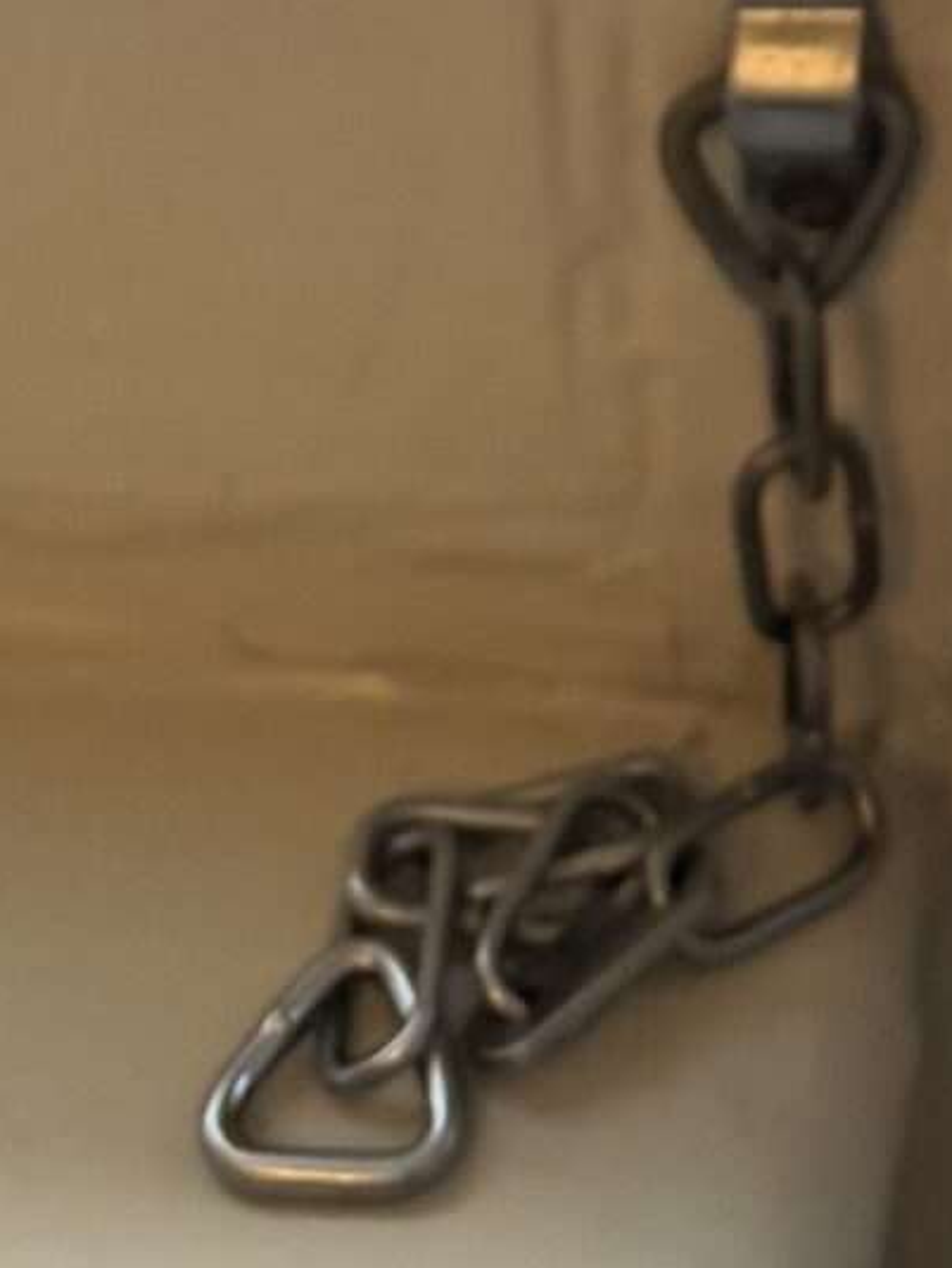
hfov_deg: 12.4
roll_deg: -0.9
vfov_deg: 13.3
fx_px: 4214
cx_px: 1360
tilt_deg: -22.7
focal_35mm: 115
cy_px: -1655
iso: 200
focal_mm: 6.76
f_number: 1.78
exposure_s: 1/99
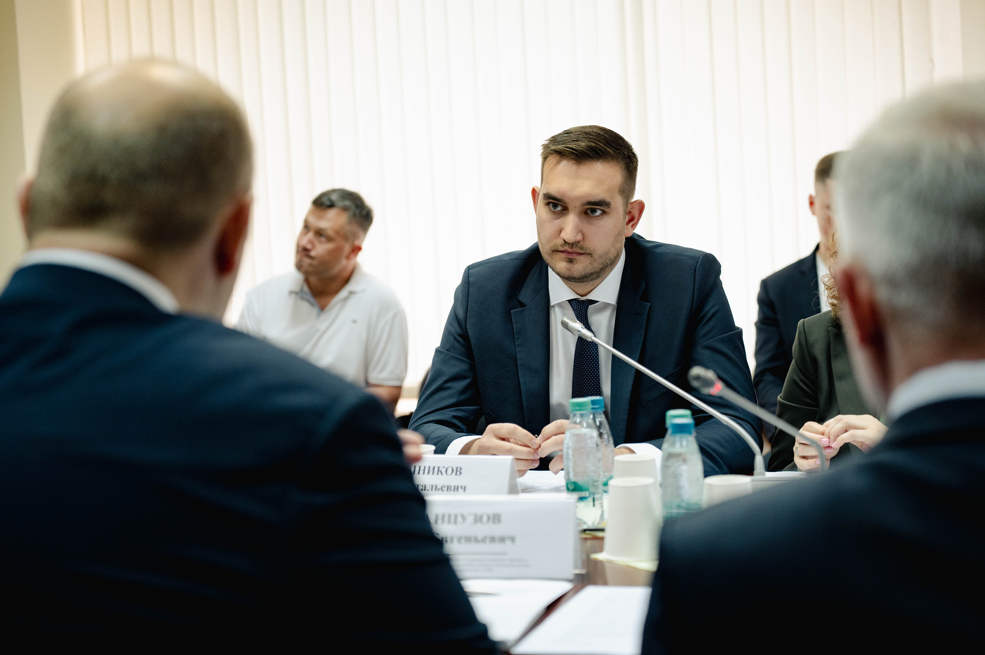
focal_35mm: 62
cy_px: 328
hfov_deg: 32.4
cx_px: 492
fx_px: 1695
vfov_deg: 21.9
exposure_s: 1/250
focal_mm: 62
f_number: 2.8
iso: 1600
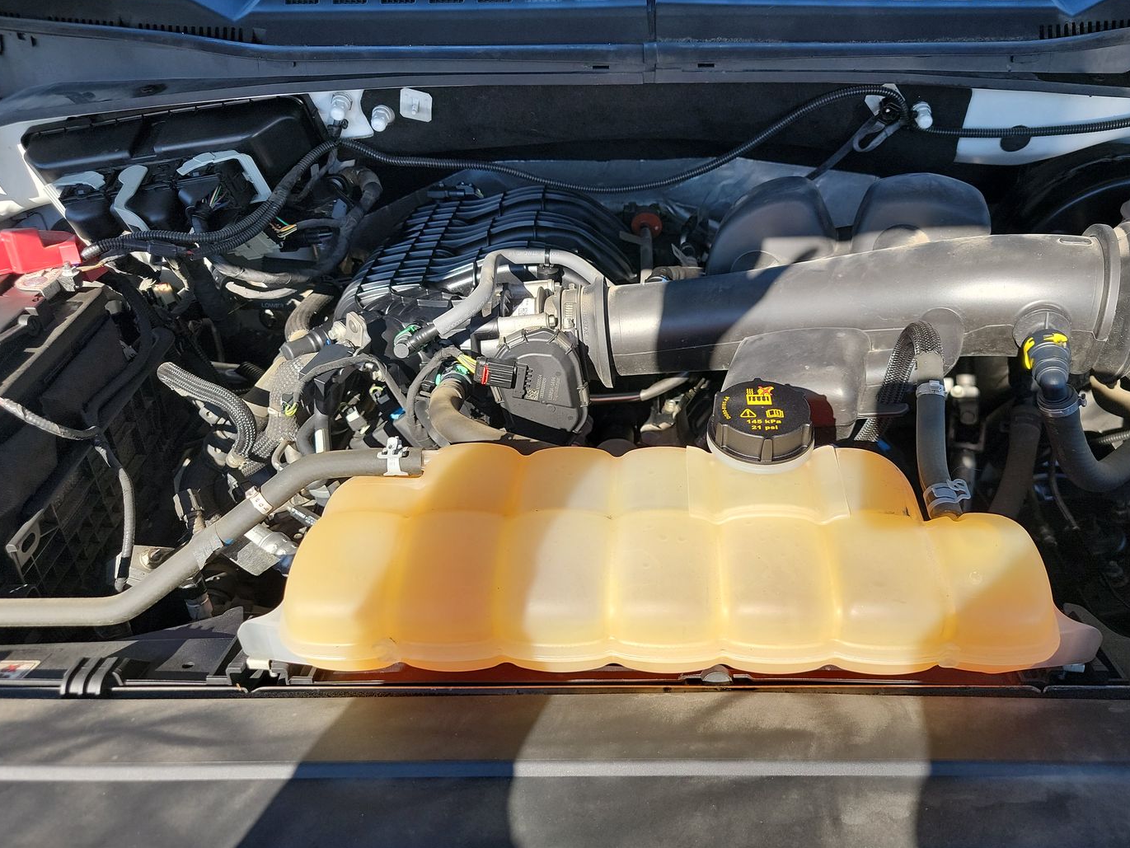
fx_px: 914
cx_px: 636
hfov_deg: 63.2
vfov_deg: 49.8
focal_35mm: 28
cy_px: 408
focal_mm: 6.7
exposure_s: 1/312
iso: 50
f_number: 1.8
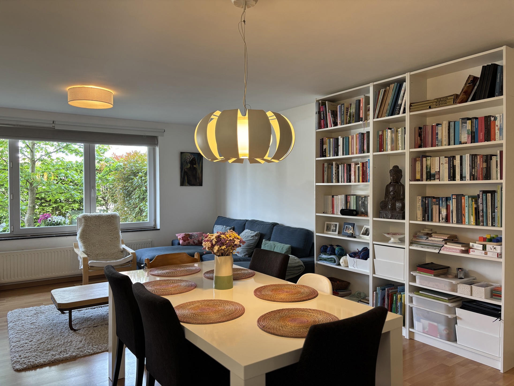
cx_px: 257
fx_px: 386
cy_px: 193
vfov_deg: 53.1
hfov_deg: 67.3
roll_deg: -0.1
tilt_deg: -0.6
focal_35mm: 26
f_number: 1.6
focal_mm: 5.96
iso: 125
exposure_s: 1/100
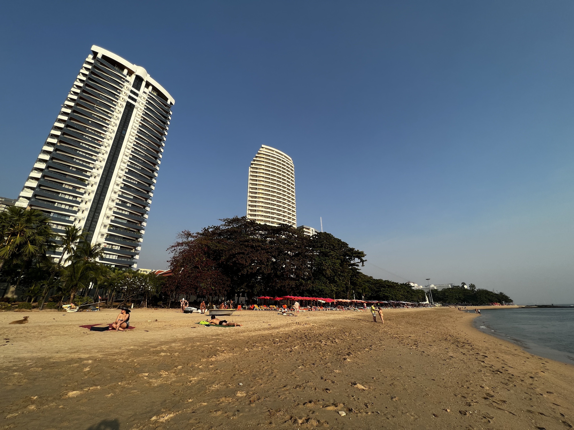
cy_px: 215
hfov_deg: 106.2
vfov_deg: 89.9
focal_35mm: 13
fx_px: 216
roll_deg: +1.6
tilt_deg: +22.3
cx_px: 287
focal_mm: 1.57
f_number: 1.8
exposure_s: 1/1233
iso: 32
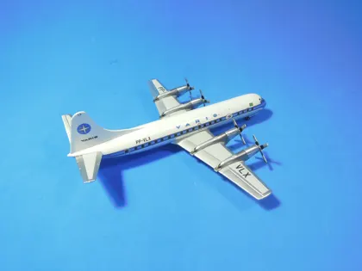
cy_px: 136
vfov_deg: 56.8
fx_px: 251
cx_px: 181
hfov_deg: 71.6
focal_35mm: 24
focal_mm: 4.3
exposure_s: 1/100
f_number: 2.8
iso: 160
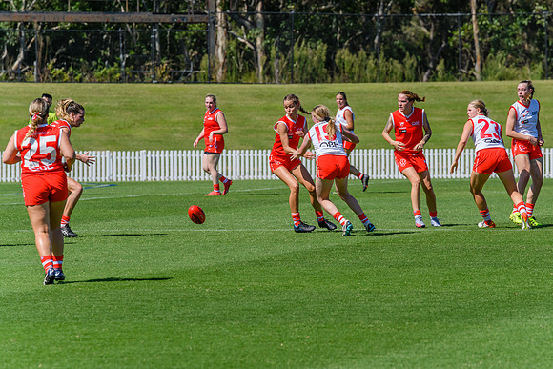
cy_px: 178
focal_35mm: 319
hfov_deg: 6.5
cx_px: 309
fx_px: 4898
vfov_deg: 4.3
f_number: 8
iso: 800
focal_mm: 280
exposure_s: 1/2000
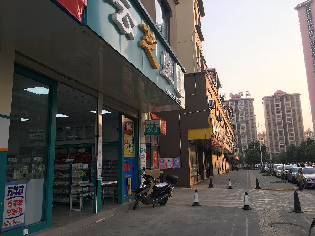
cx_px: 158
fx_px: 264
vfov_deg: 48.2
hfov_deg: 61.7
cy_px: 118
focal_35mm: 29
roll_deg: +1.8
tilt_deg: +11.4
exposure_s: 1/271
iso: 25
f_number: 2.2
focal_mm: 4.15
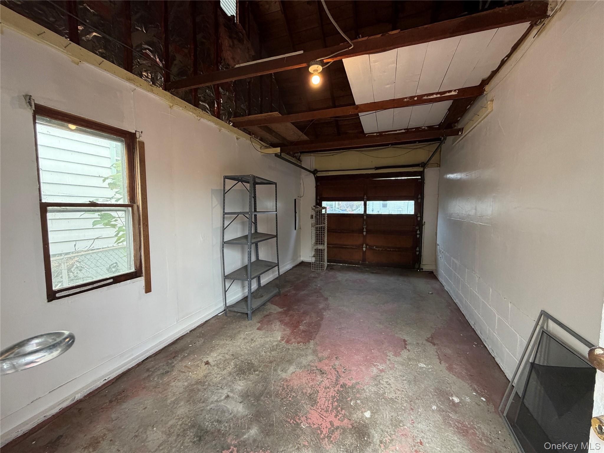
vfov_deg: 85.7
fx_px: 244
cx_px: 302
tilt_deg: -4.5
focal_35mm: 14
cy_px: 226
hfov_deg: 102.1
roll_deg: -0.2
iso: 200
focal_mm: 2.22
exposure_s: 1/121
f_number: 2.2
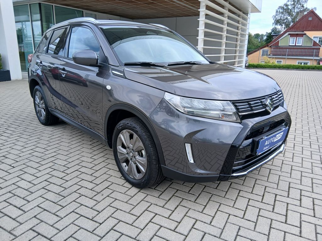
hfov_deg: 67.3
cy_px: 120
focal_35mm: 26
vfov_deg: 53.1
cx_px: 161
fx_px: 242
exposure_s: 1/189
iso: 20
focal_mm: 3.98
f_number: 1.8
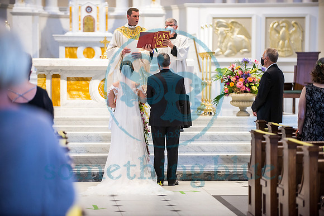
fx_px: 1350
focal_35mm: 150
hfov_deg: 13.7
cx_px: 162
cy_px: 108
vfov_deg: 9.2
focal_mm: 150
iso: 1250
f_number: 2.8
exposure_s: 1/250
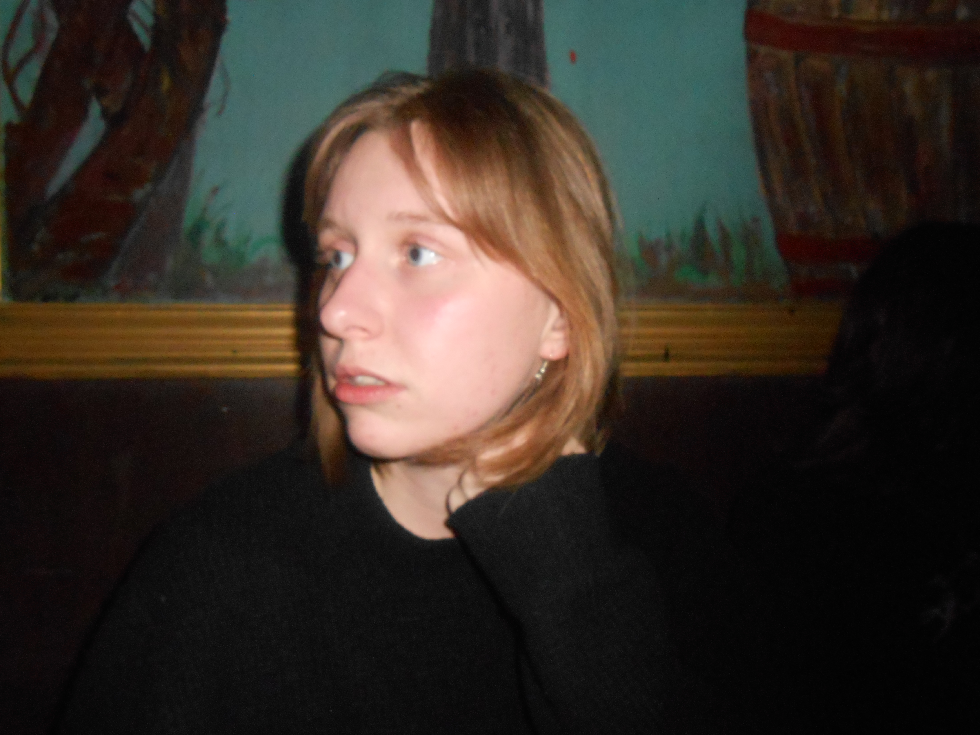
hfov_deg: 58.3
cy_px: 360
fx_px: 878
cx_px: 477
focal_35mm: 31
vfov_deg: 45.4
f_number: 11.9
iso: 640
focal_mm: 5.3
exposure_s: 1/25
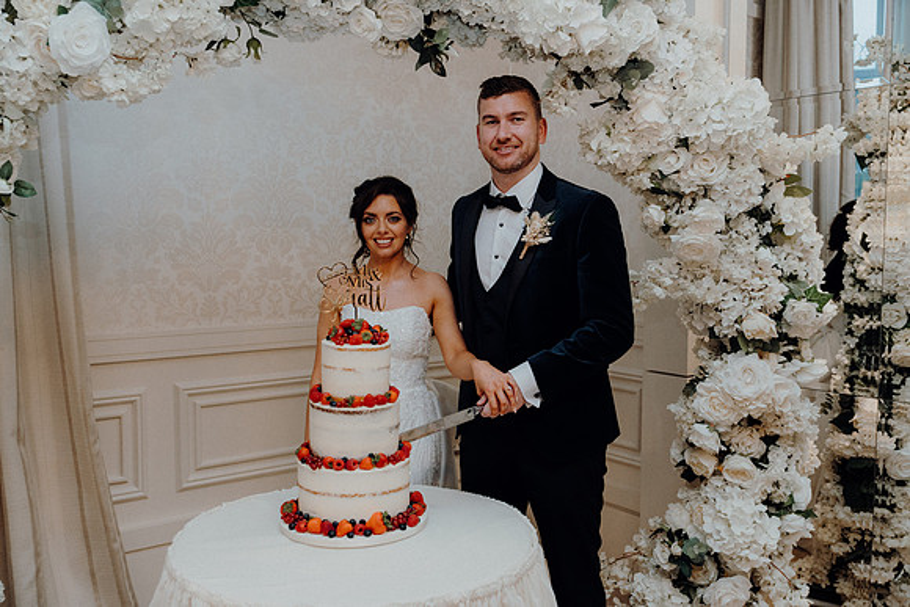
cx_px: 455
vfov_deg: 38.9
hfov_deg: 55.8
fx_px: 860
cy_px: 304
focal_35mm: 34
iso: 2500
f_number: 3.5
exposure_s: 1/160
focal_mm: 34
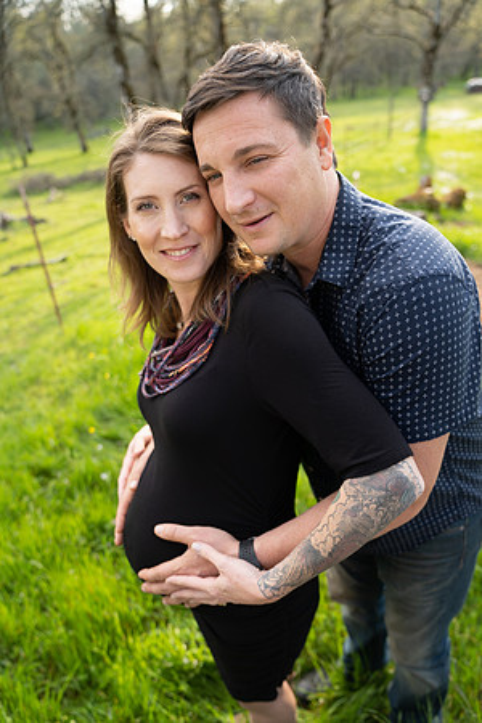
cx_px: 241
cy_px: 362
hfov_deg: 53.1
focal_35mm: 24
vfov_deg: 73.7
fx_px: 482
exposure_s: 1/250
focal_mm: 24
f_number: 2.8
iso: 200
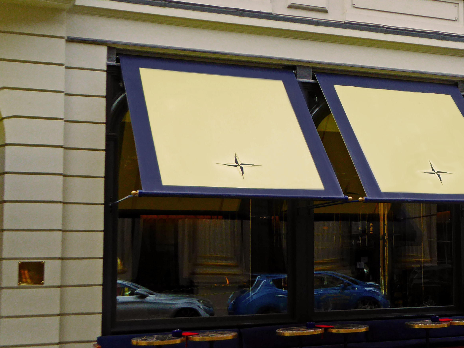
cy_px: 186
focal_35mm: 65
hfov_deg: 28.1
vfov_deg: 22.6
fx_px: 871
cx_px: 459
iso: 100
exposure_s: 1/400
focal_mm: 5.4
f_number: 3.5
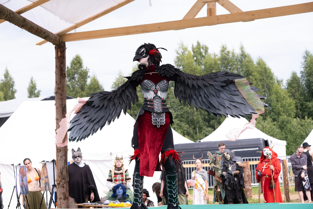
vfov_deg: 19.2
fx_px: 617
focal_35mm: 71
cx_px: 156
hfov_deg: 28.5
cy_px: 104
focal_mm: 47
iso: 250
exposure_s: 1/1000
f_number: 3.6
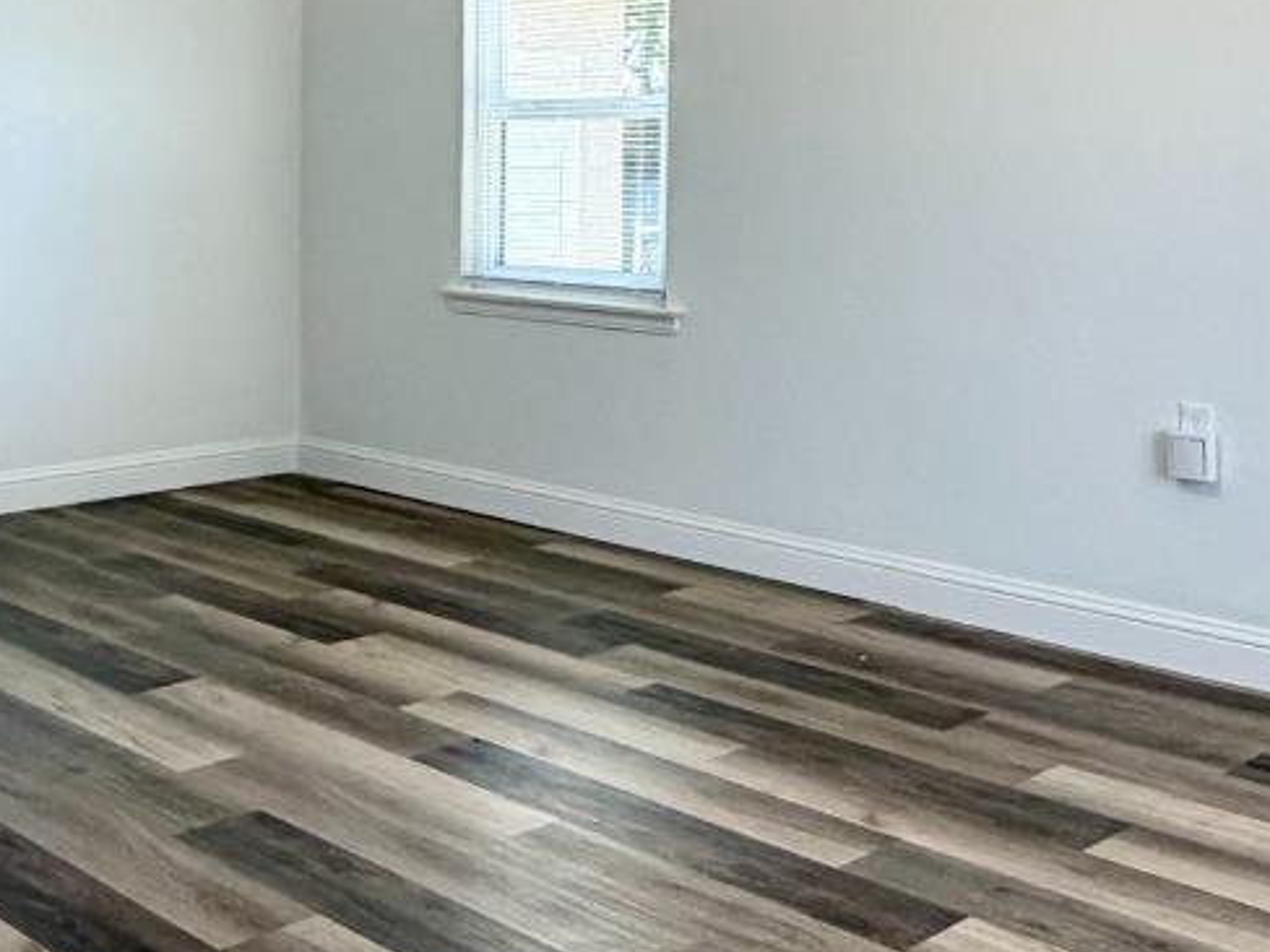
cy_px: 198
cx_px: 692
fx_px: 1578
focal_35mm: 43
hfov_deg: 43.8
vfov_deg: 32.7
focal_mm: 2.22
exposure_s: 1/120
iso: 125
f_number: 2.2
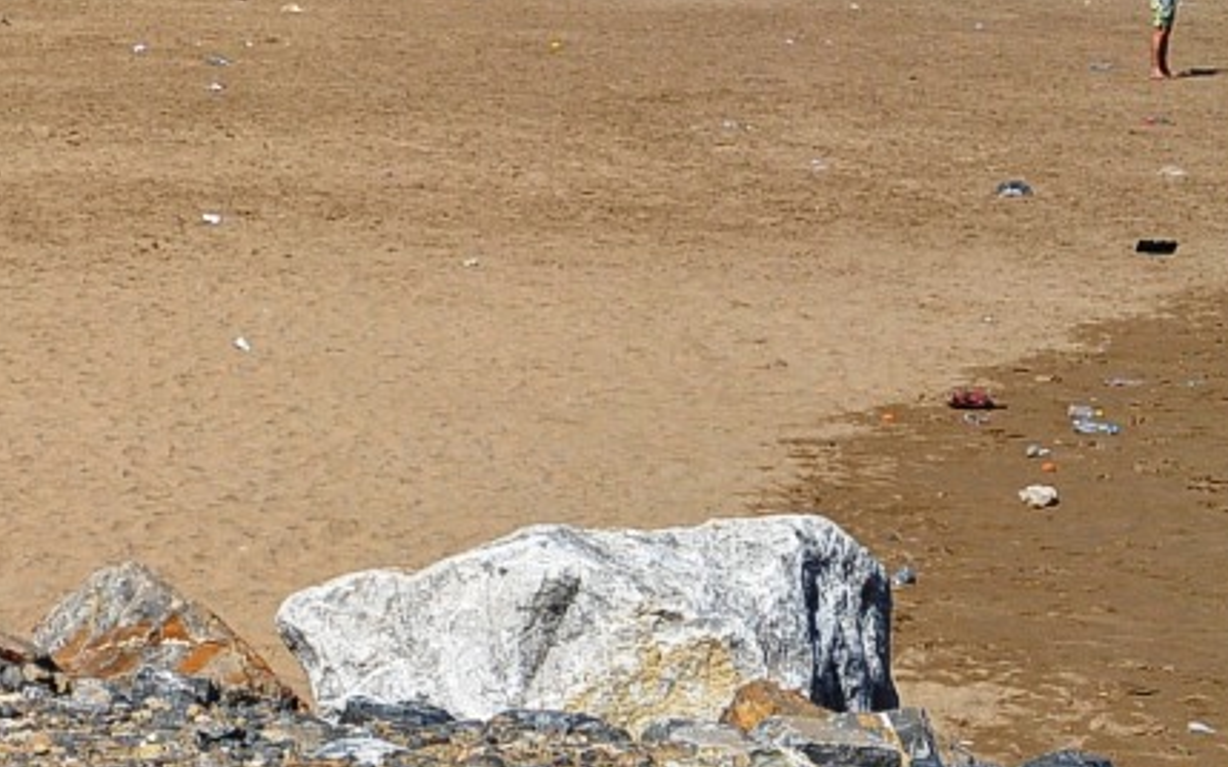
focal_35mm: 180
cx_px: -149
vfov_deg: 7.2
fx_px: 6023
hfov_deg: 11.5
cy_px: -99
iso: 100
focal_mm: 27.5
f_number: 5.6
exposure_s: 1/800
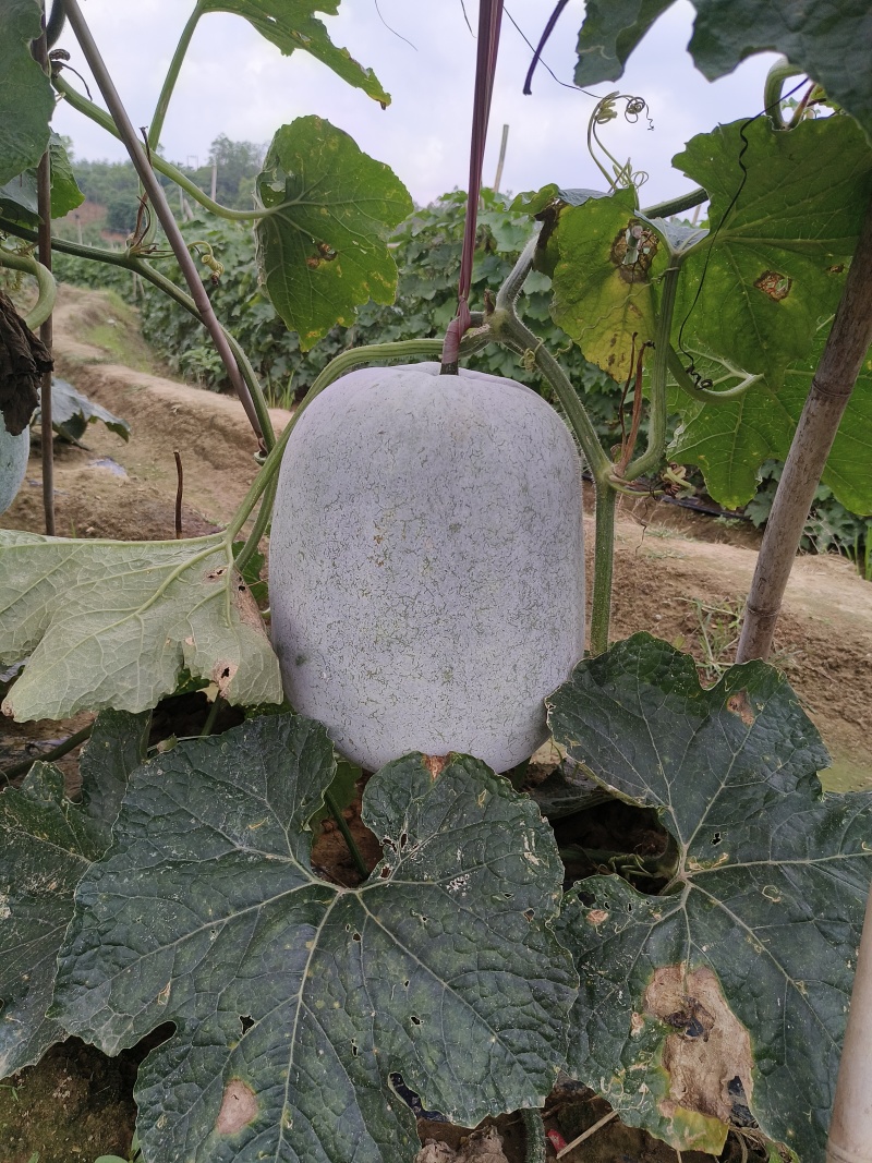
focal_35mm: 23
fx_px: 773
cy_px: 582
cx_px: 436
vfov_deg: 73.9
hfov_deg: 58.9
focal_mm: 5.56
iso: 100
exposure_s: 1/812
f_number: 1.88
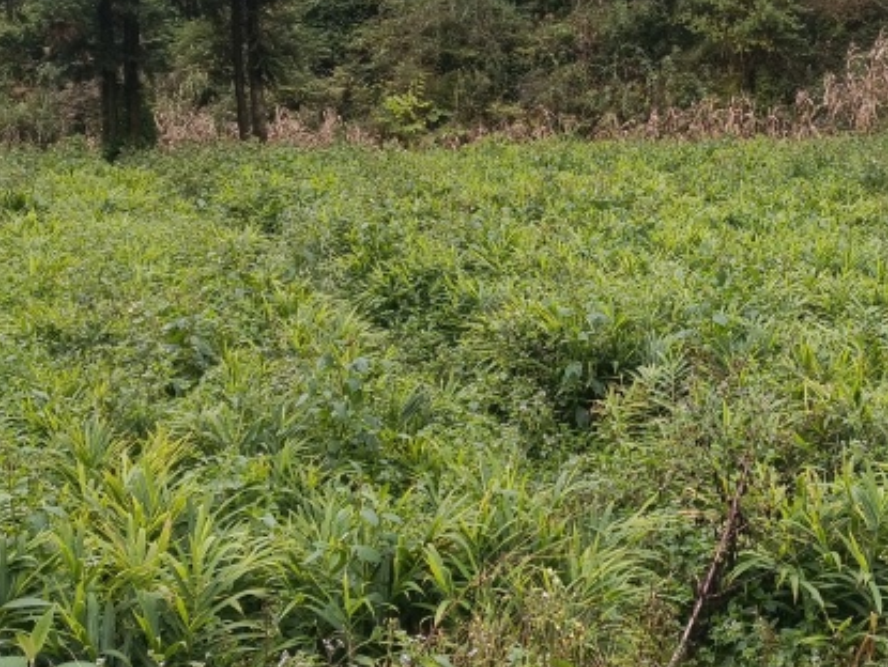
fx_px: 1335
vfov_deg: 27.9
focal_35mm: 52
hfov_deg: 36.1
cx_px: 638
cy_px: 216
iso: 100
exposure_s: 1/266
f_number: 1.8
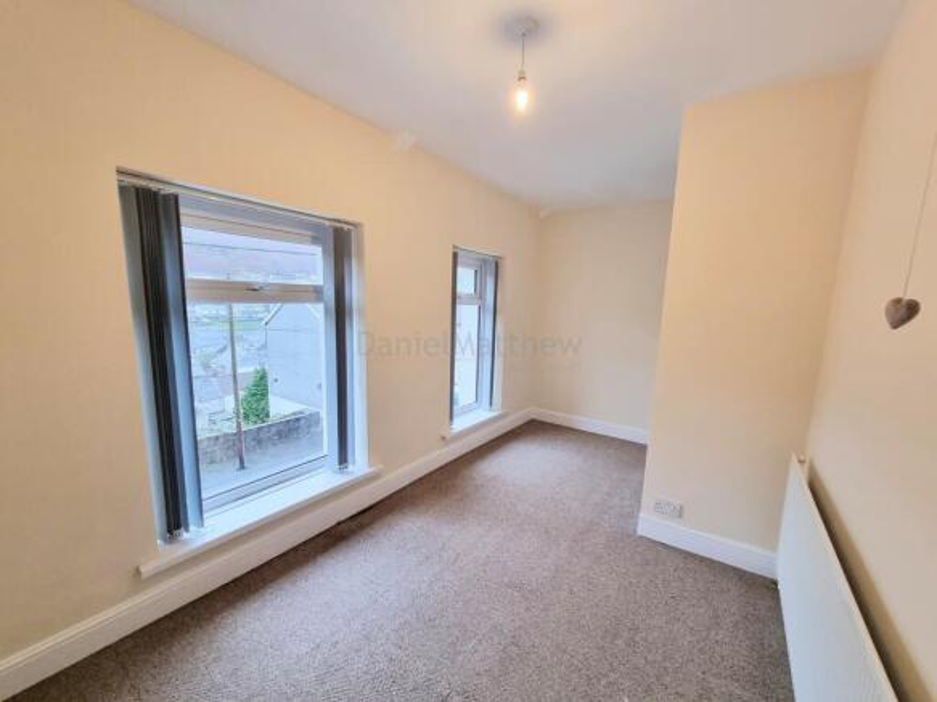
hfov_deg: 106.2
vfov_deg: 89.9
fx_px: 352
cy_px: 351
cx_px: 468
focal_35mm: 13
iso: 250
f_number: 2.2
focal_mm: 2.2
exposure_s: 1/50
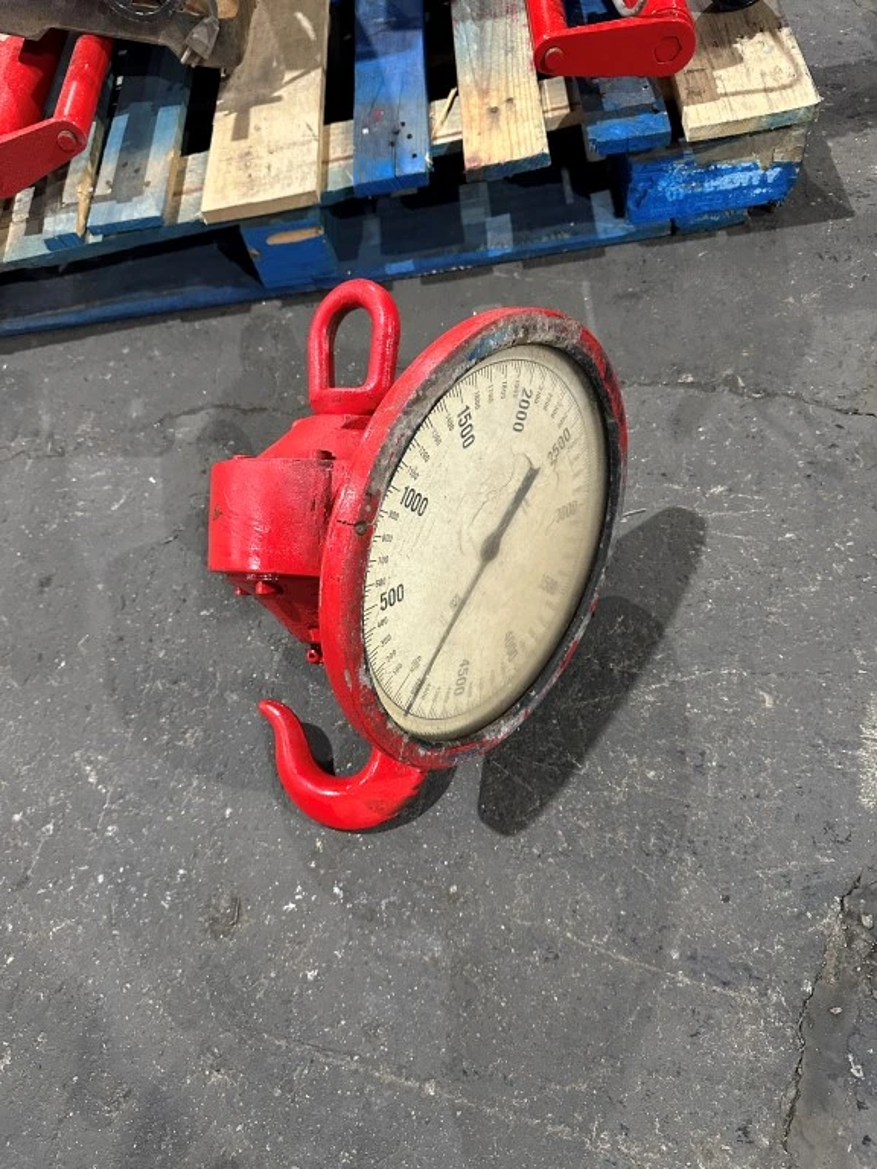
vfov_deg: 71.6
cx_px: 438
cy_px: 584
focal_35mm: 24
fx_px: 811
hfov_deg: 56.8
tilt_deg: -61.3
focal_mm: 6.86
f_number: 1.78
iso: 400
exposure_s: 1/60
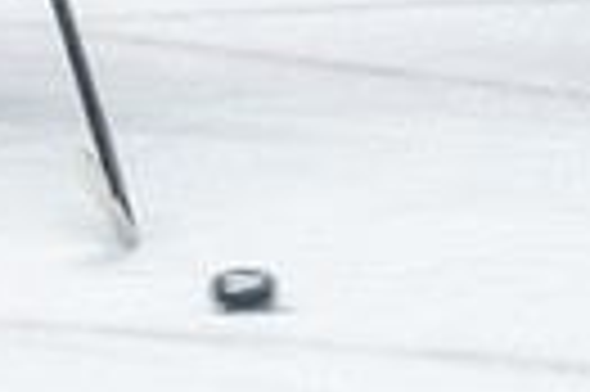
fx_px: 9314
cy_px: -381
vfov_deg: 2.4
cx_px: 661
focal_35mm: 569
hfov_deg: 3.6
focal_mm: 102
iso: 3200
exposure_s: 1/800
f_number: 2.8
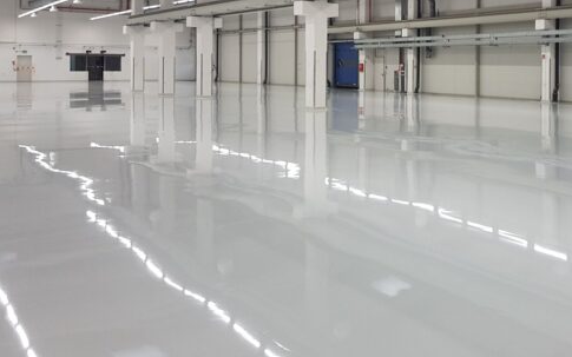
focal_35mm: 40
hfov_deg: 47.8
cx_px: 414
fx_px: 623
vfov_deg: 31.6
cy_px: 103
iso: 40
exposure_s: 1/50
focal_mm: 4.2
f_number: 1.7
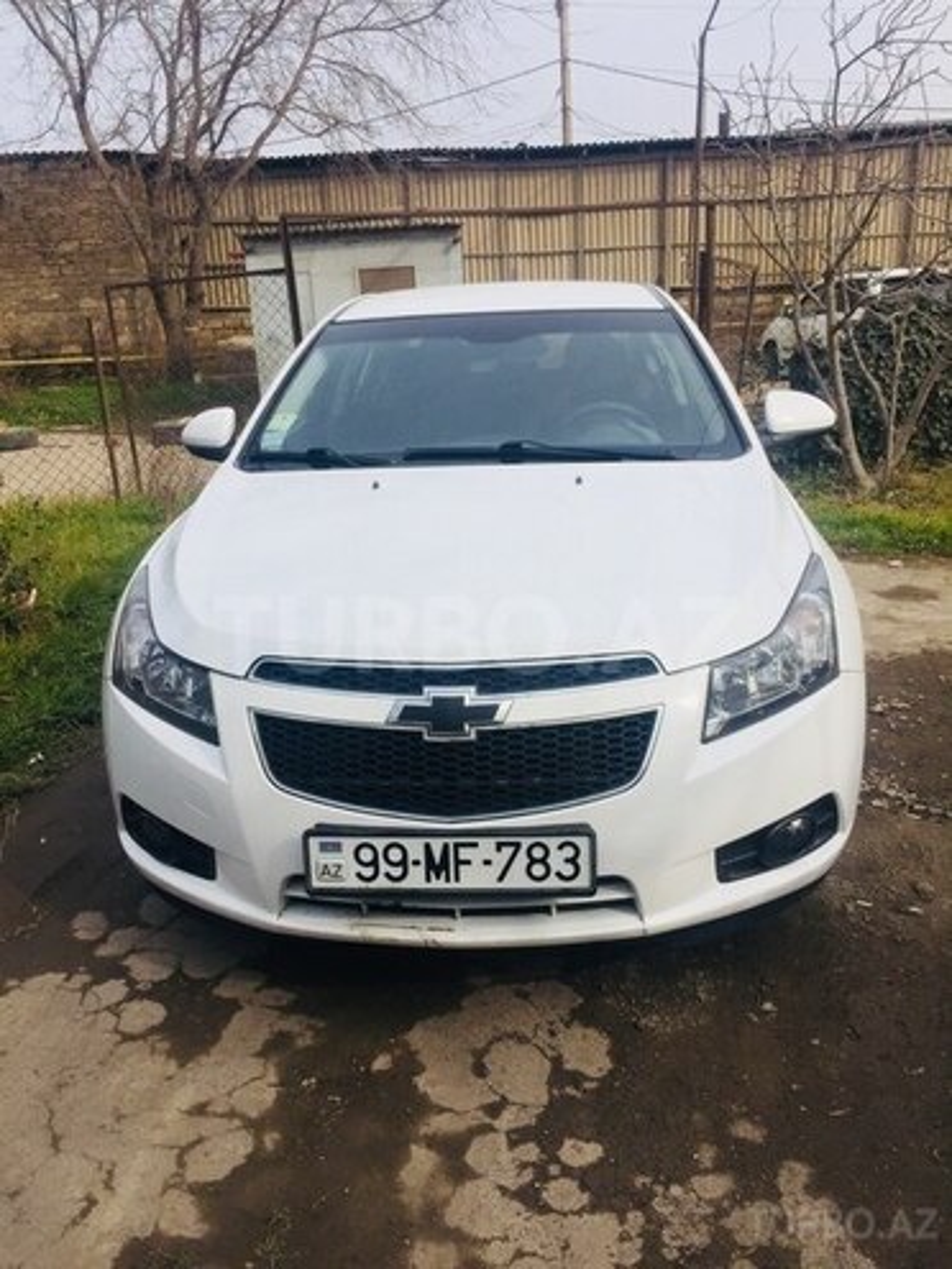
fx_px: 1063
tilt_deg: -17.9
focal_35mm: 29
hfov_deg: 48.2
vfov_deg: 61.7
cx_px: 476
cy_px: 634
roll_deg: +3.0
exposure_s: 1/2475
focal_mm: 4.15
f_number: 2.2
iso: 32
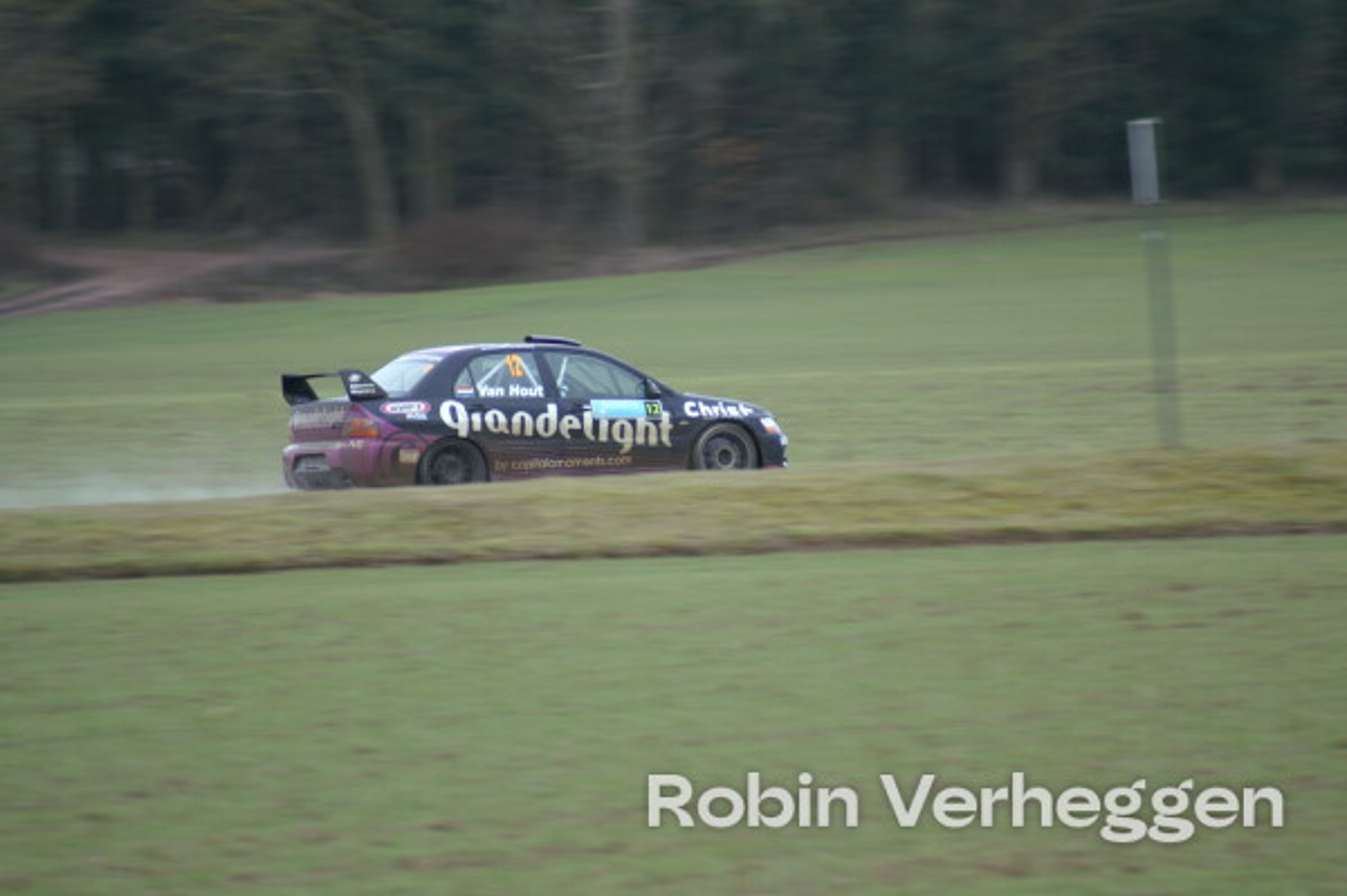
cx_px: 674
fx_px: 16823
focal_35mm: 450
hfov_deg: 4.6
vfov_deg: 3.0
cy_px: 448
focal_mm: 300
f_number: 5.6
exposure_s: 1/125
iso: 100
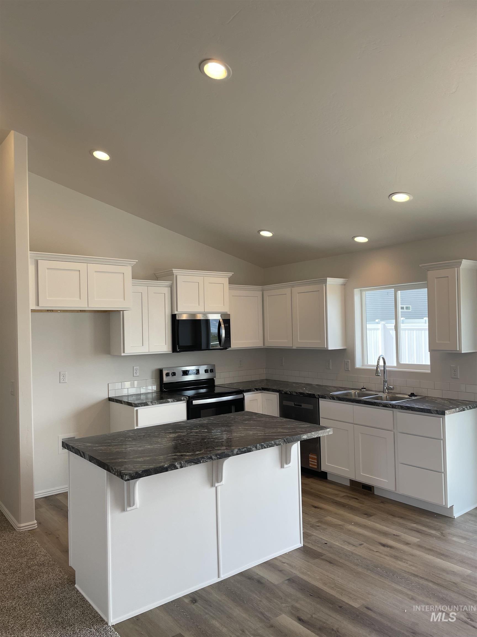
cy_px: 318
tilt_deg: +1.6
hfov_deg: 53.1
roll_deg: +3.5
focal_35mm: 26
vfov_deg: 67.3
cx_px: 238
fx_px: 478
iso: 32
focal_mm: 4.2
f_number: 1.6
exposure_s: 1/222
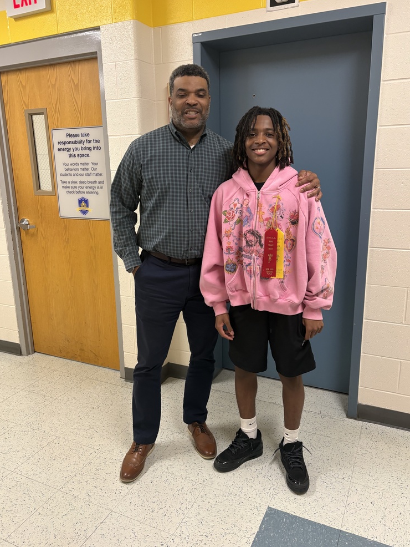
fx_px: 426
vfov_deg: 65.3
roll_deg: +1.4
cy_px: 264
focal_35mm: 27
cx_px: 206
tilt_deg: -10.5
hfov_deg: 51.4
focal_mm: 5.96
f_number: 1.6
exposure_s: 1/60
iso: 200
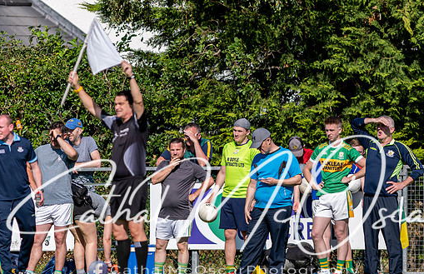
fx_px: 8179
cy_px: 216
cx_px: 296
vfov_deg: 1.9
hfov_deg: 3.0
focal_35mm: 701
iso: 125
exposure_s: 1/2500
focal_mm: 300
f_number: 2.8
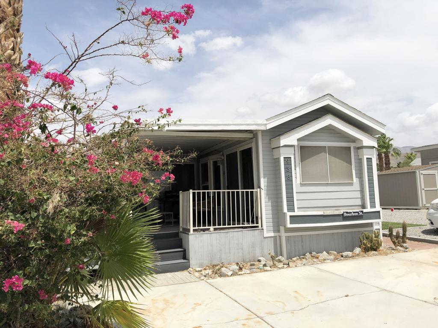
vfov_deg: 49.7
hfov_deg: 63.4
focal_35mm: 28
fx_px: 354
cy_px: 164
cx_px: 219
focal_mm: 4
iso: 25
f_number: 1.8
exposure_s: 1/4367
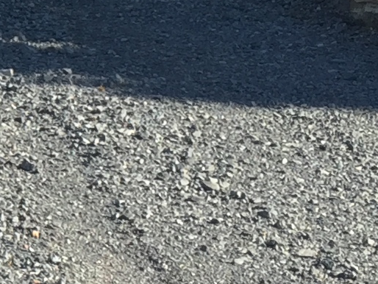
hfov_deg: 9.7
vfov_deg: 8.0
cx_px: -483
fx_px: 2010
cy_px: -15
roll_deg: -1.9
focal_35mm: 184
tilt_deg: -8.4
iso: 32
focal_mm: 4.15
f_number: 2.2
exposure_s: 1/408
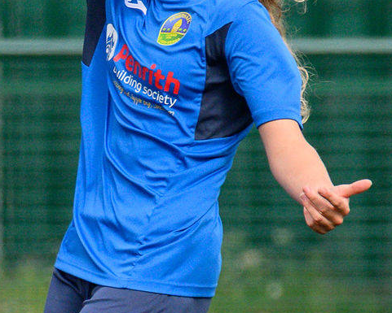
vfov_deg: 0.7
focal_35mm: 2163
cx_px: -197
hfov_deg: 0.9
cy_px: 179
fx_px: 25100
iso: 640
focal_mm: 290
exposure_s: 1/1600
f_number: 5.3
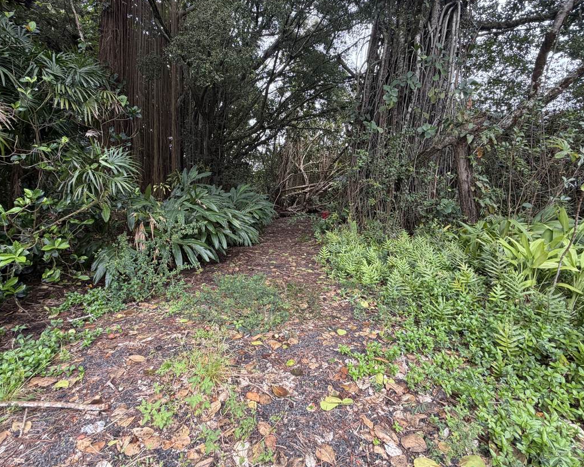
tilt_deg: -0.2
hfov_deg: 89.6
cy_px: 201
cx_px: 287
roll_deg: -1.1
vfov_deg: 76.6
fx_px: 294
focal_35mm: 17
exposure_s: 1/121
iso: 100
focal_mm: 2.22
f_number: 2.2
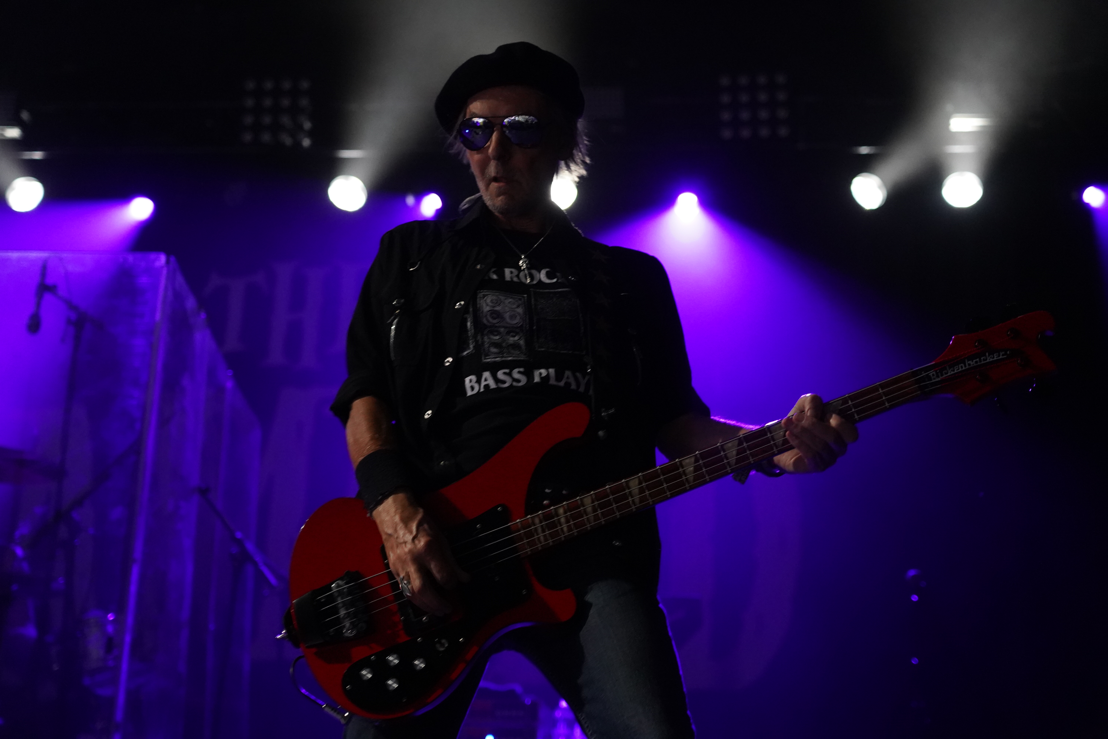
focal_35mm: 63
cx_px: 554
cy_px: 370
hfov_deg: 31.9
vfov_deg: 21.6
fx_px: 1939
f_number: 4
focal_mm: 63
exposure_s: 1/160
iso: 6400
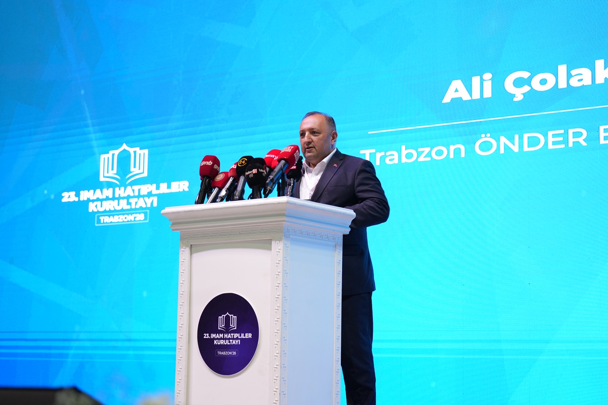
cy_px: 202
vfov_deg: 19.4
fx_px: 1182
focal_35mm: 70
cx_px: 304
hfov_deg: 28.8
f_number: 2.8
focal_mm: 70
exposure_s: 1/100
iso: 1000
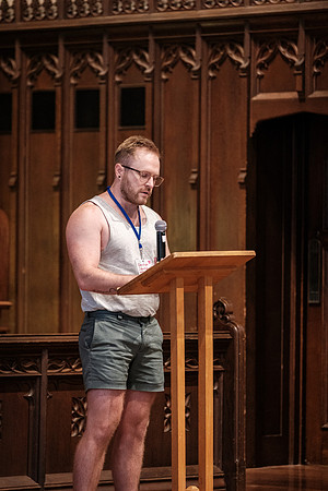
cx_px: 164
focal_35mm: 210
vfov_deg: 9.8
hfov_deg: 6.5
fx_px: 2870
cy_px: 246
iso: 3200
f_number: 3.2
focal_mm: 140
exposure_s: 1/105
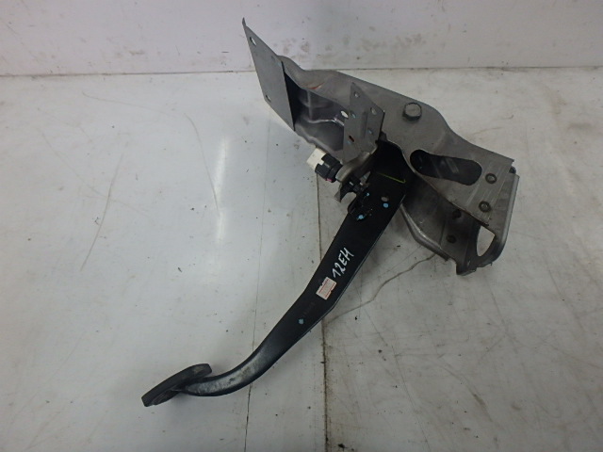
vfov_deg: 63.4
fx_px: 366
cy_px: 226
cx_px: 302
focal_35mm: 21
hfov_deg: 79.0
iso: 320
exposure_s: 1/30
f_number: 3.5
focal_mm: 3.7
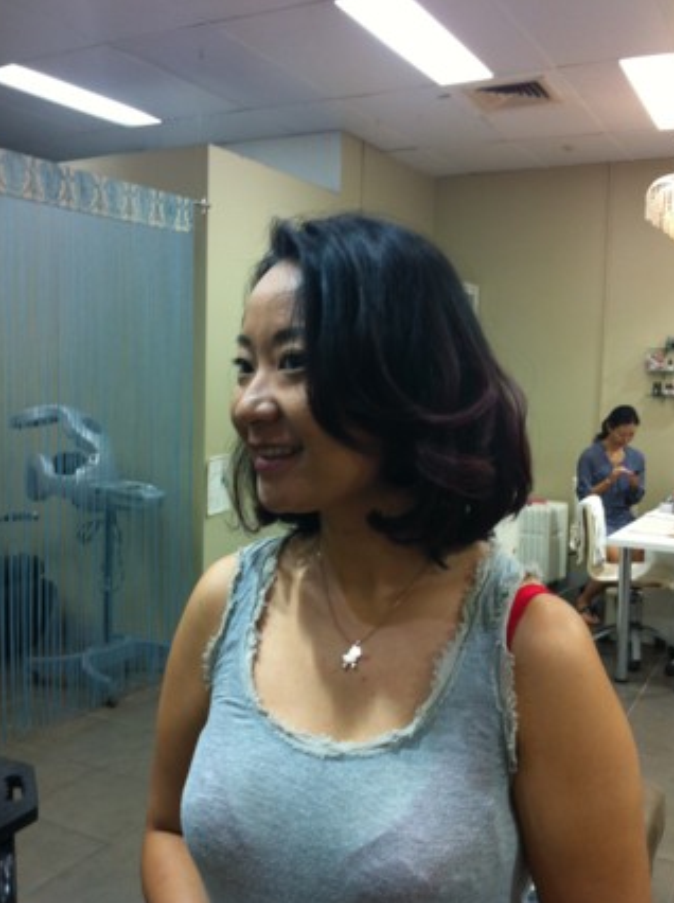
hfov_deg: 38.6
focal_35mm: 37
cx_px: 329
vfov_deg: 50.2
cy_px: 439
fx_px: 963
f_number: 2.8
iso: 100
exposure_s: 1/15
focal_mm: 3.85
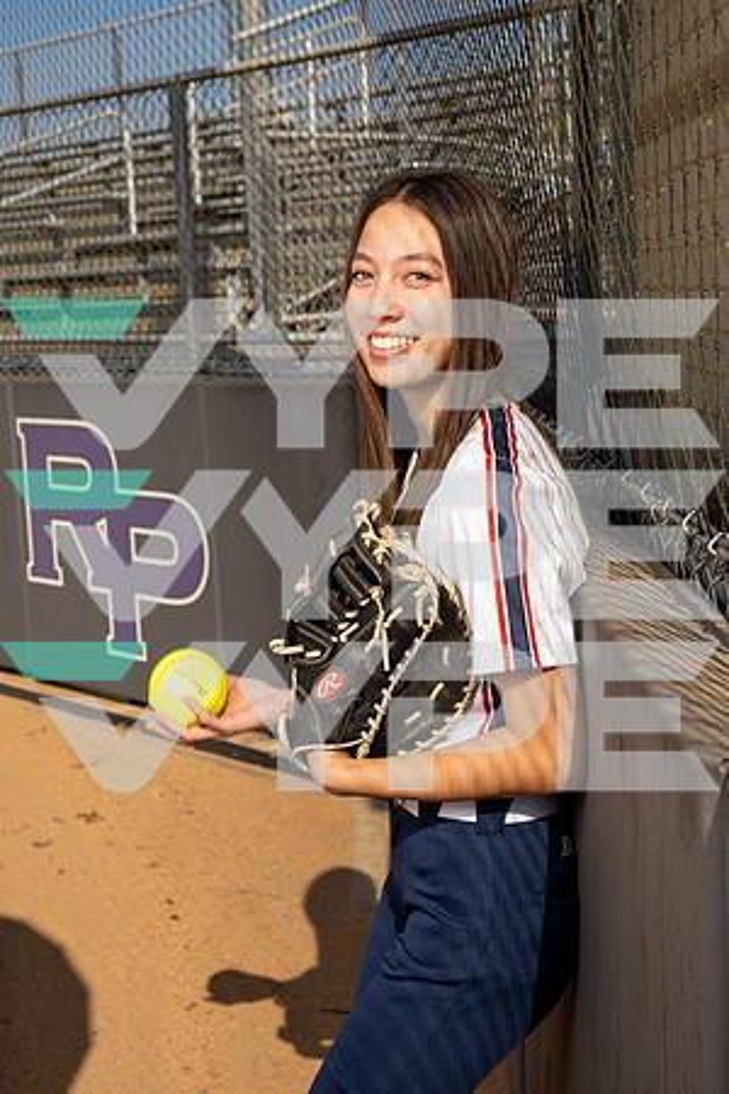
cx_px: 364
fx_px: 1579
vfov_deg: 38.2
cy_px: 547
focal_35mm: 52
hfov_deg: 26.0
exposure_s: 1/250
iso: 64
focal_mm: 52
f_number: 8
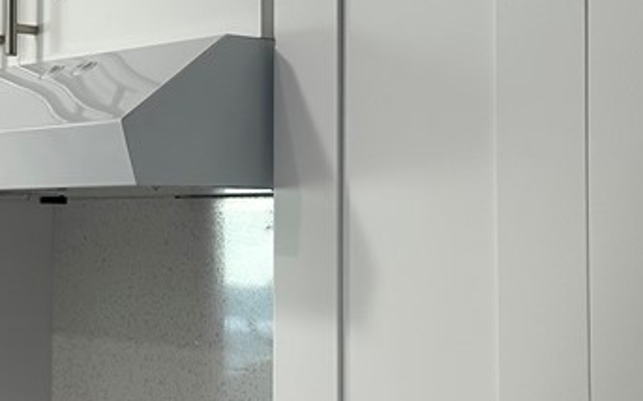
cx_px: 277
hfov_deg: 27.1
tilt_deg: +2.4
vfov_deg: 17.1
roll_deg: -0.8
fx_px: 1331
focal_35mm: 76
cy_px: 141
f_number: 1.78
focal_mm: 6.86
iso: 125
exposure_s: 1/120
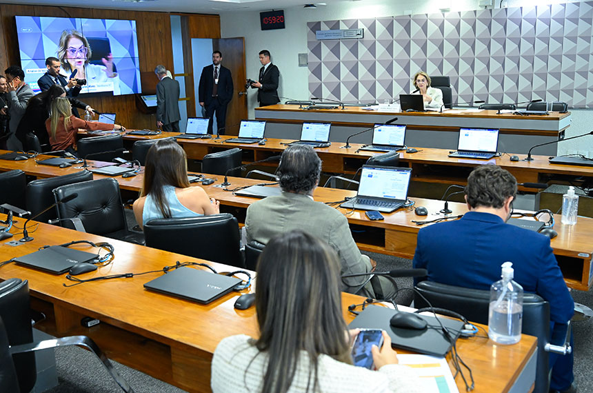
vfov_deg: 36.7
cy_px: 196
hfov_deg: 53.2
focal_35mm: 36
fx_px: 592
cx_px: 296
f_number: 2.8
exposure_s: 1/160
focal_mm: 24
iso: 2000
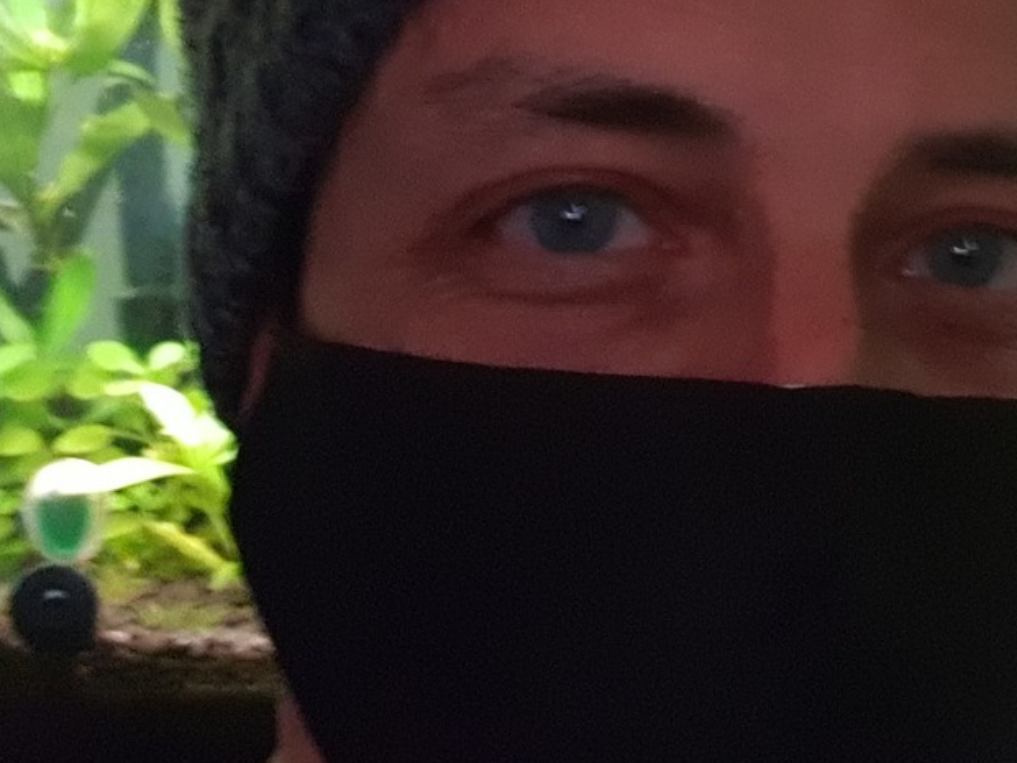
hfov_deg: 30.6
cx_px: 937
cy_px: 179
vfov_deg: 24.1
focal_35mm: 60
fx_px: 1763
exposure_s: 1/25
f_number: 1.7
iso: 500
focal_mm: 2.92
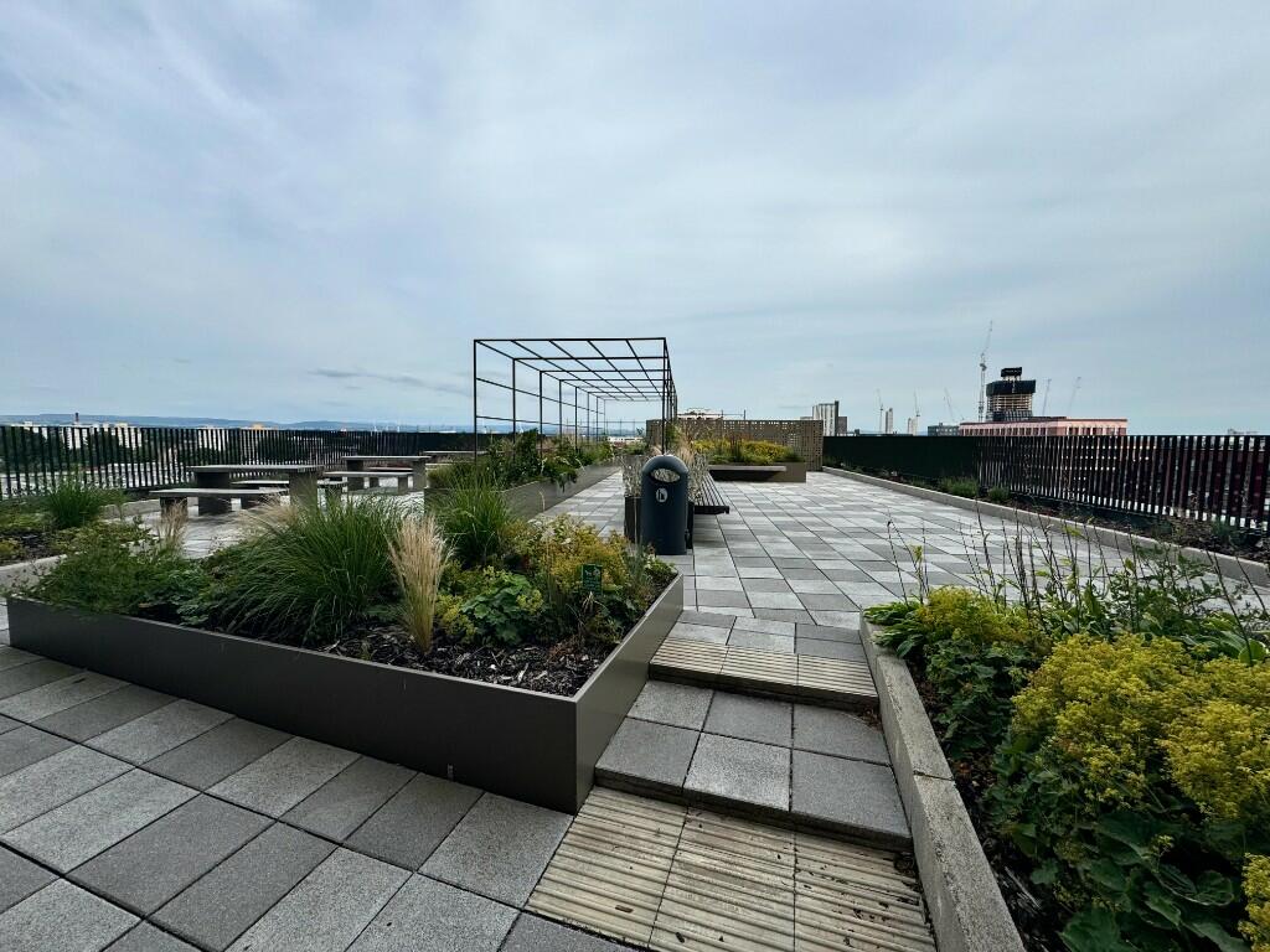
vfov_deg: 85.7
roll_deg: +0.5
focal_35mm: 14
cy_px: 476
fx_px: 514
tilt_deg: -3.3
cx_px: 635
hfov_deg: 102.1
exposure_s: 1/1160
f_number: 2.2
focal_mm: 2.22
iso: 40
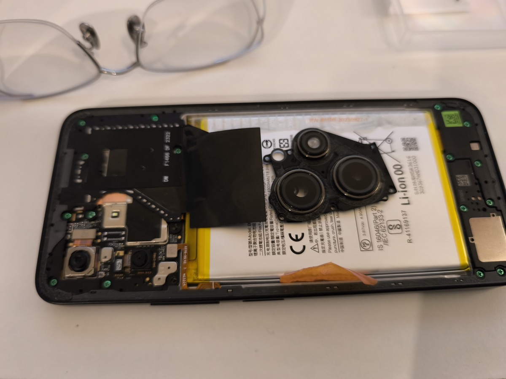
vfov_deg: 58.9
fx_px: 336
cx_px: 253
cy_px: 190
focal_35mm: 23
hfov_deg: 73.9
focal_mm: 6.57
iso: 500
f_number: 1.6
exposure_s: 1/33.3
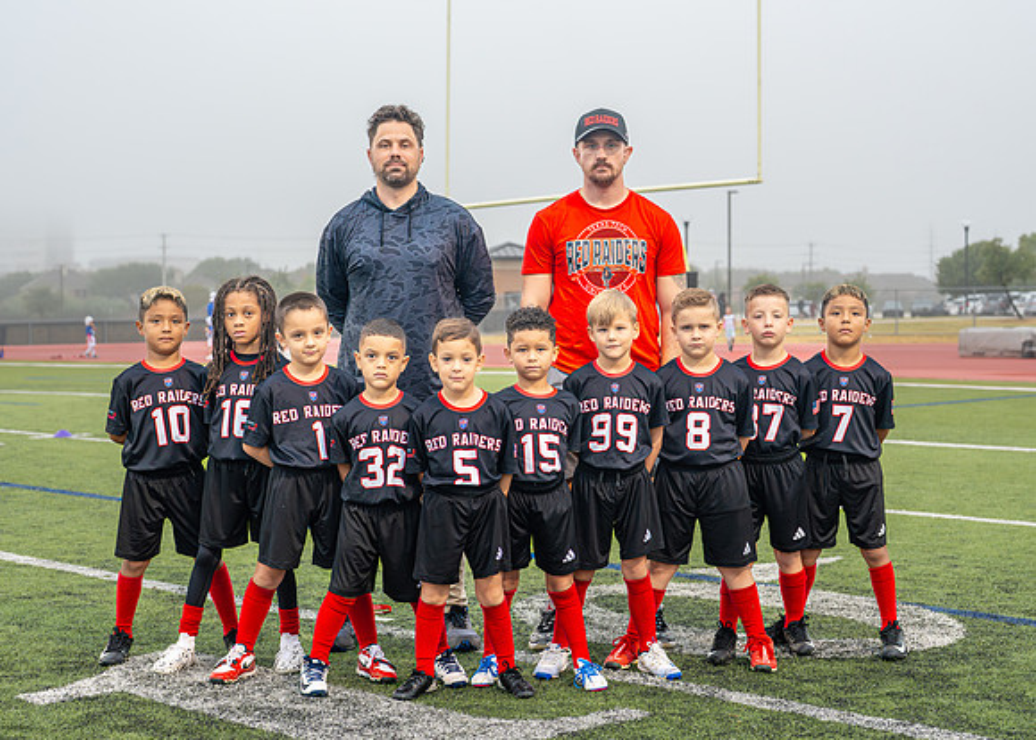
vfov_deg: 22.1
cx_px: 520
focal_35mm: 64
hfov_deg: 30.7
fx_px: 1889
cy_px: 422
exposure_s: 1/500
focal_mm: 50
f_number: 3.5
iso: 1000
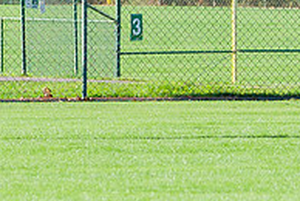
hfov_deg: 2.2
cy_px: 47
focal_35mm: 926
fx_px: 7728
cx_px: -68
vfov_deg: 1.5
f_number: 5.6
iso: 400
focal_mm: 125
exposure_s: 1/1250
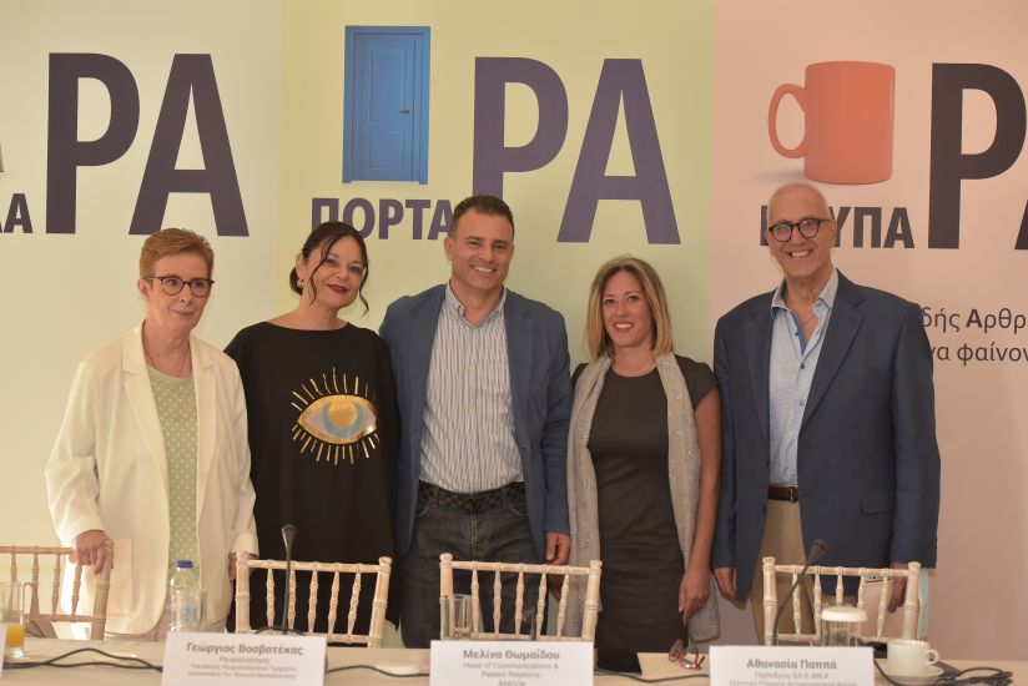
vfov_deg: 19.5
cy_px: 343
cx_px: 514
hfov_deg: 28.8
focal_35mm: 70
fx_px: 1999
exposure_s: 1/320
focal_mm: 70
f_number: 4
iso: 1600
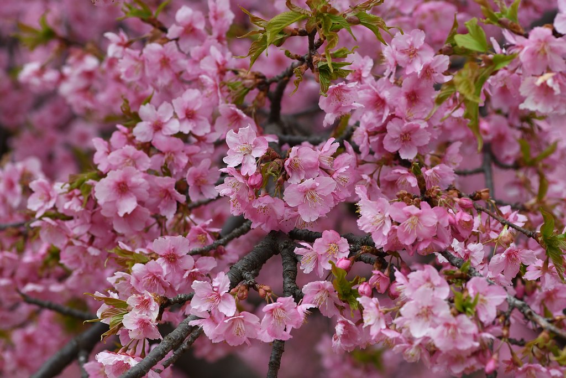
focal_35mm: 157
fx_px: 2469
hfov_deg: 13.1
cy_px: 189
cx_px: 283
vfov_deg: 8.7
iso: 640
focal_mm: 105
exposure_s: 1/800
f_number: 6.3
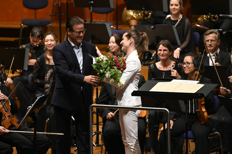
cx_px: 116
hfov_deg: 6.9
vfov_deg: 4.6
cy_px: 77
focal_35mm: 300
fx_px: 1932
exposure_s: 1/200
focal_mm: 300
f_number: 4.5
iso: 2500
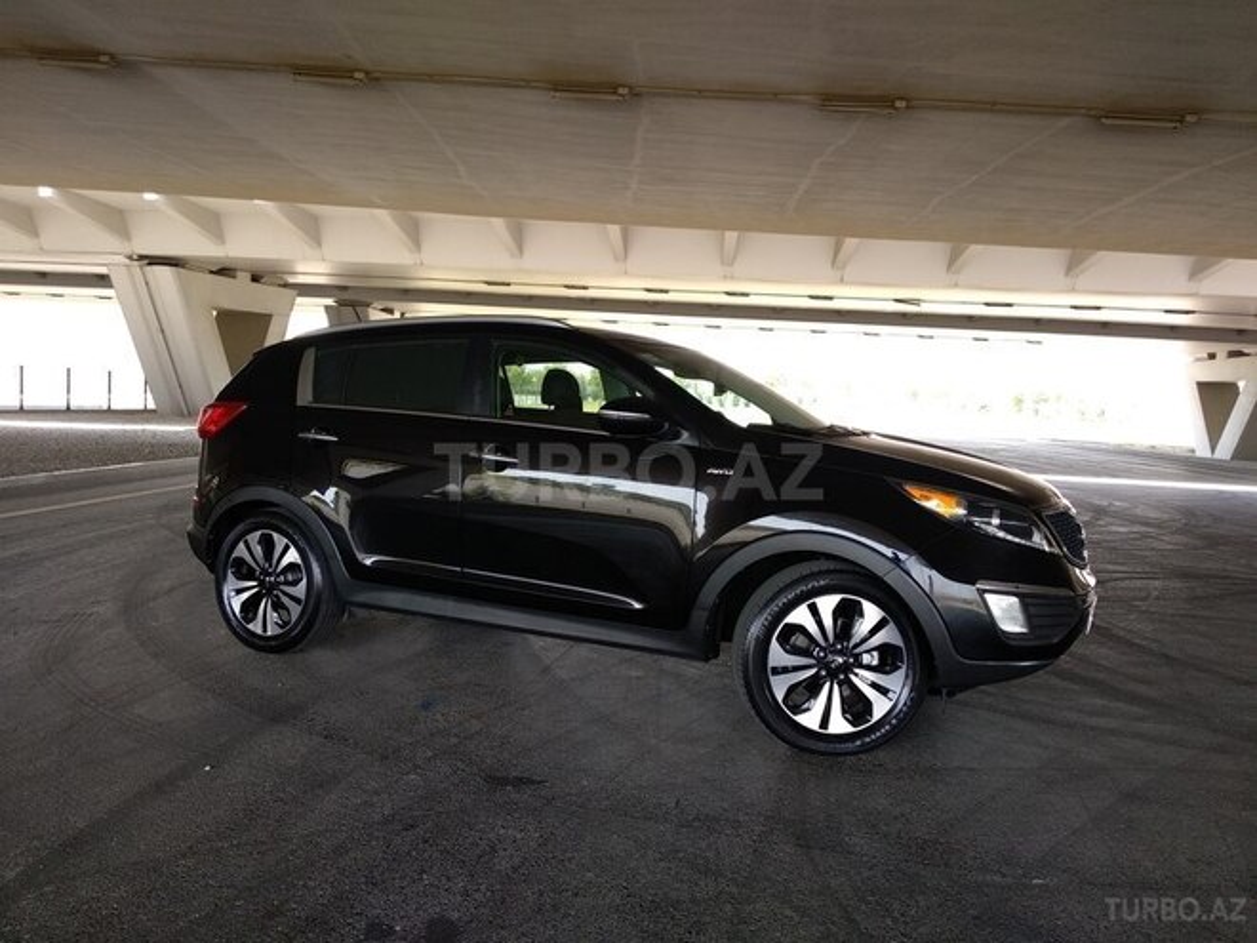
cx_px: 628
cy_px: 472
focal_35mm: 26
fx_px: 944
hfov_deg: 67.3
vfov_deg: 53.1
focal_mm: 3.81
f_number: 2.2
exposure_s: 1/100
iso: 160
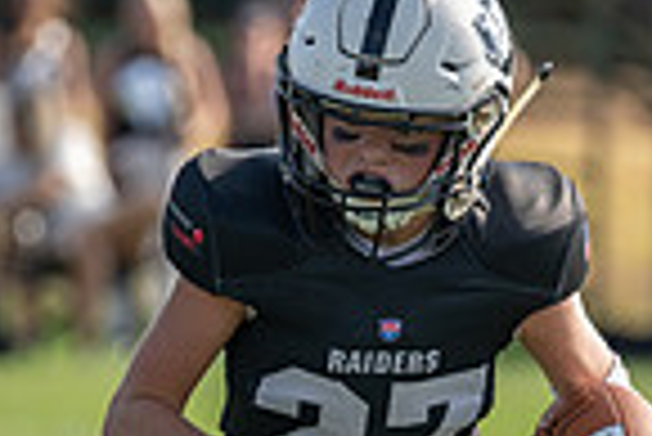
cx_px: 324
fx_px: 14304
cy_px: 528
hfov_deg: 2.6
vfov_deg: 1.7
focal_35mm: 789
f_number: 3.5
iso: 100
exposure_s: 1/1600
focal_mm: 197
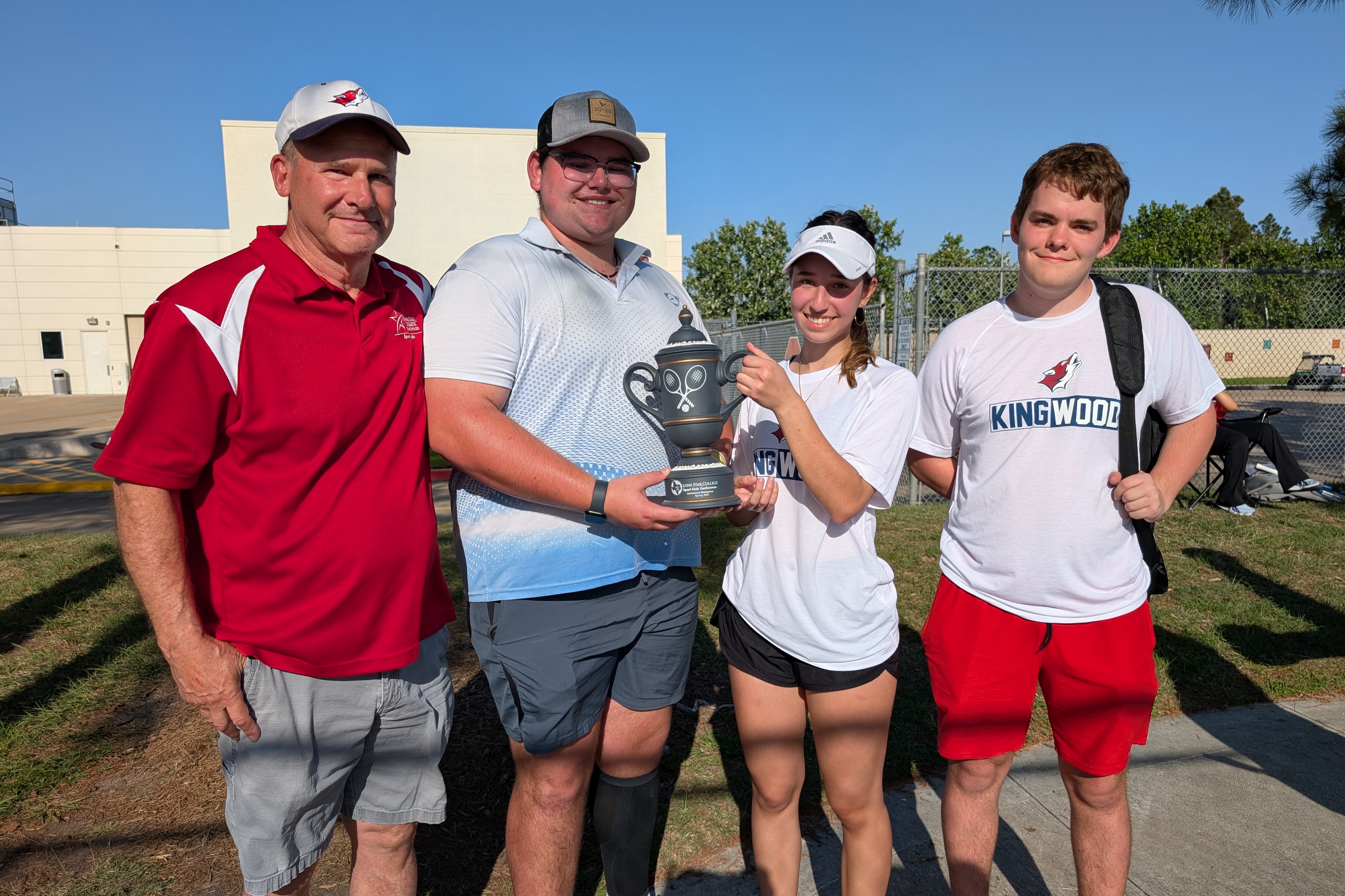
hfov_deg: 69.4
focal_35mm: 26
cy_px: 521
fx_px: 971
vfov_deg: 49.3
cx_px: 690
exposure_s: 1/2088
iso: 22
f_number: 1.68
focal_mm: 6.9
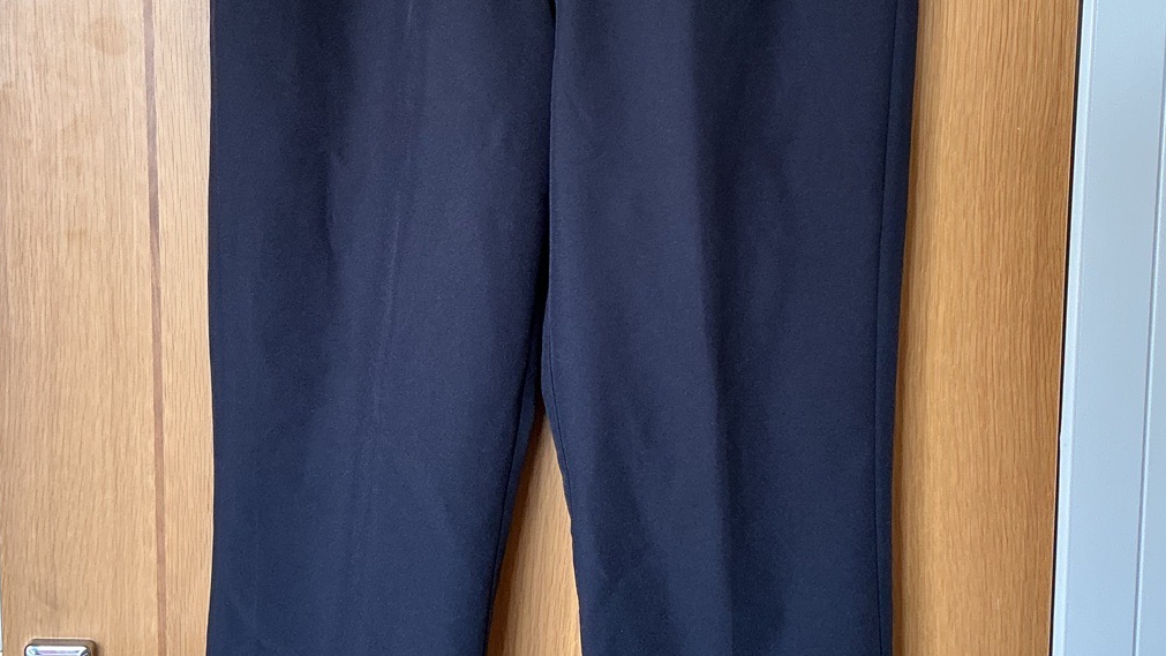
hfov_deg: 41.3
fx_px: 1546
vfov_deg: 23.8
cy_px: 202
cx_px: 585
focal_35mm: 50
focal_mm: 3
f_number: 1.8
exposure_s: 1/60
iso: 50
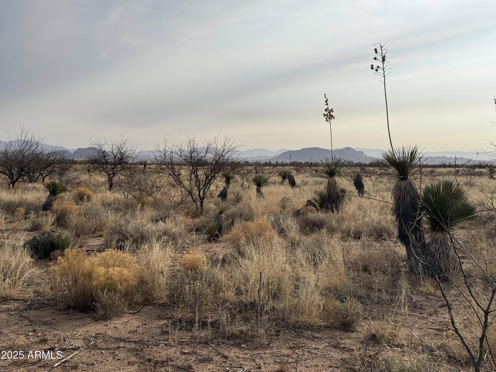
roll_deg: -1.0
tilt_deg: -1.8
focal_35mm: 48
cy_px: 186
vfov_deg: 30.3
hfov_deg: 39.7
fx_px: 688
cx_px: 248
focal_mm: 6.76
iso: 80
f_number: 1.78
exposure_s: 1/11364
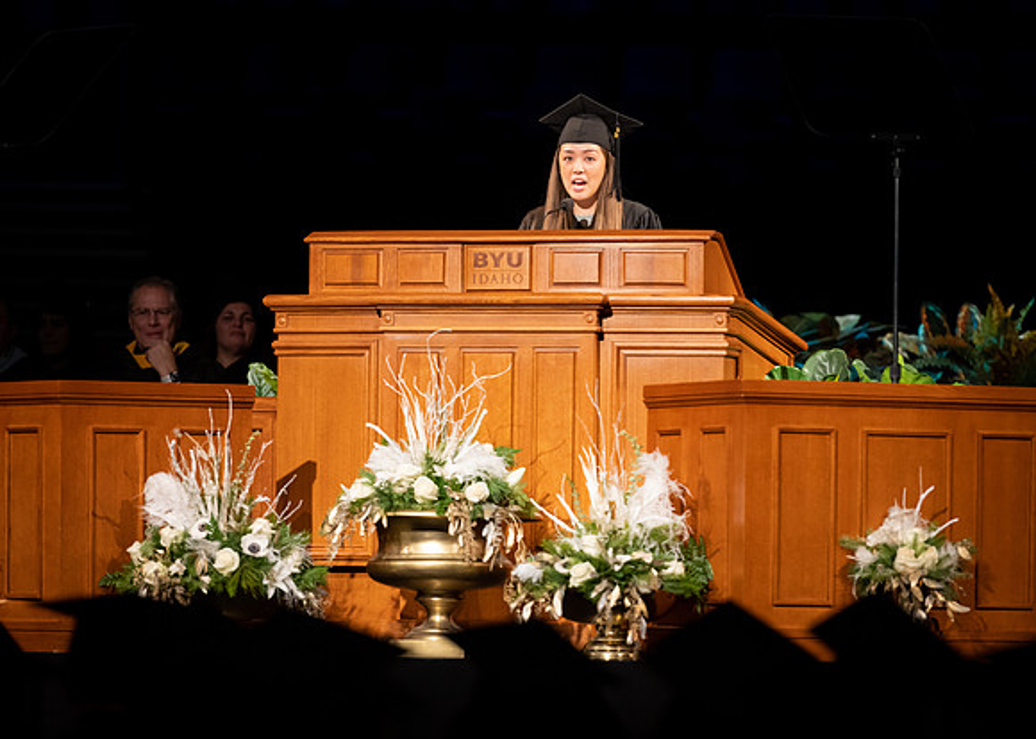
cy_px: 366
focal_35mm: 222
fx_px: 6542
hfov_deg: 9.1
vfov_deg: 6.5
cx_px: 517
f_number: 2.8
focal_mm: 200
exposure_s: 1/160
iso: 1250
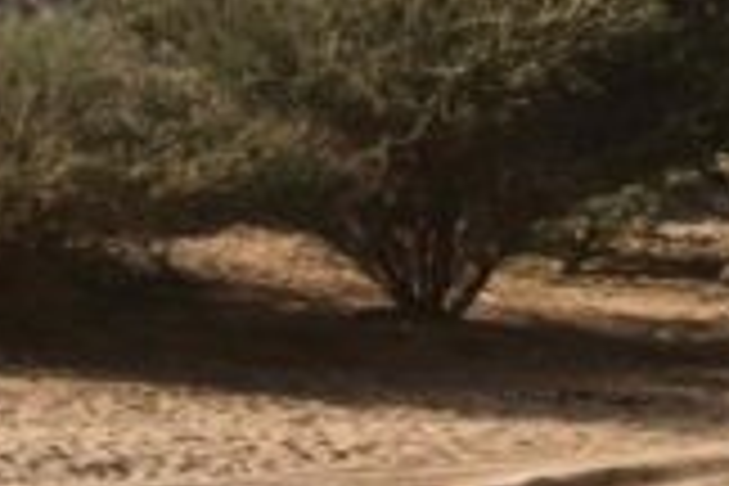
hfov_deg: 10.2
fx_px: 3807
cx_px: -700
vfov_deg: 7.3
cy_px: 225
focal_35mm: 188
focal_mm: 24
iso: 125
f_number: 2.8
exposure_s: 1/4000
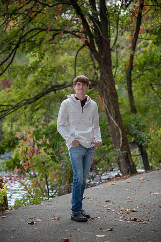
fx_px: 704
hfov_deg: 13.0
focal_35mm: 105
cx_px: 80
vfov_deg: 19.5
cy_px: 121
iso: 800
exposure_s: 1/640
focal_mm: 105
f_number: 3.2
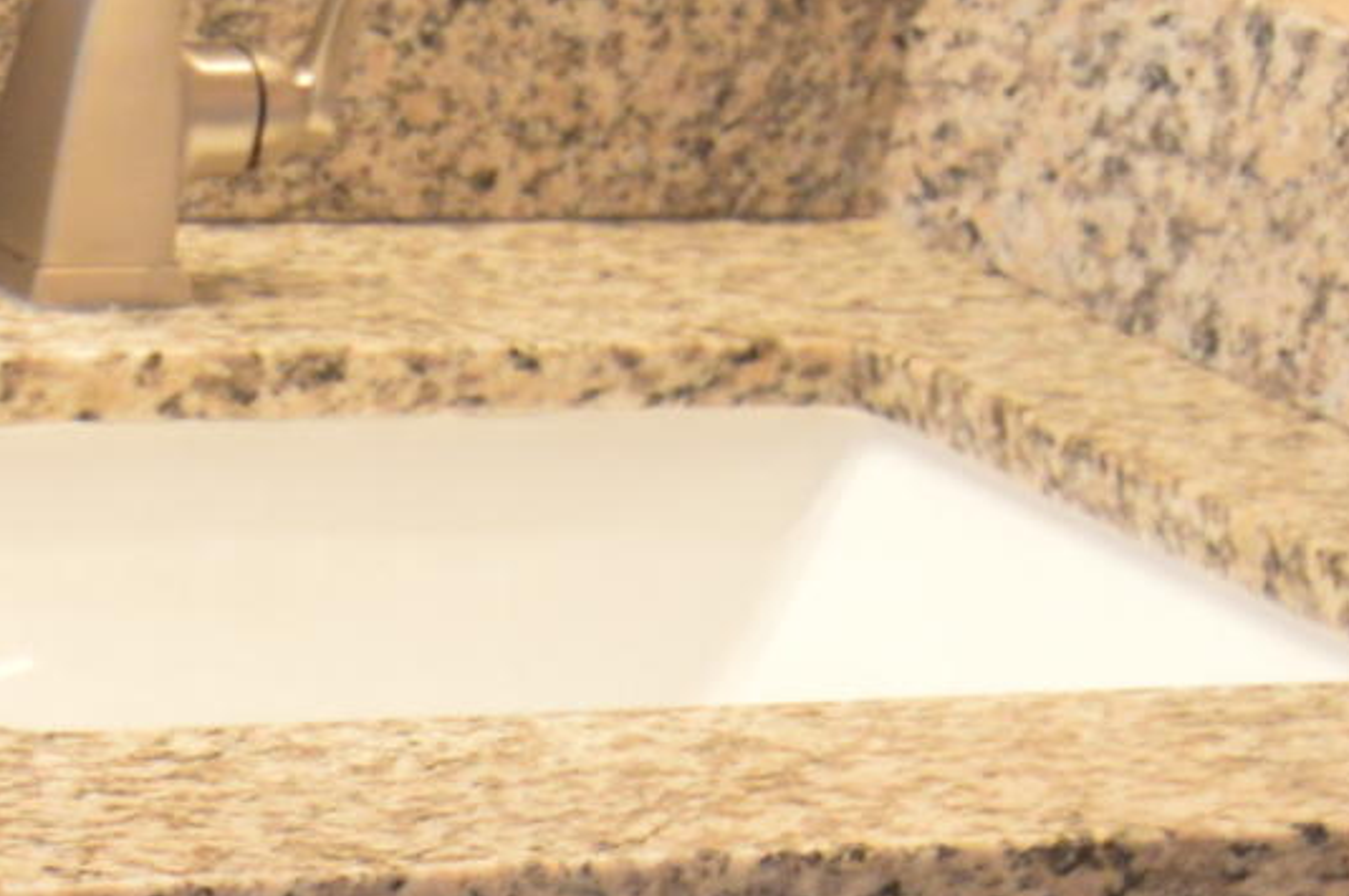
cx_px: -826
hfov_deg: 10.2
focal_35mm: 194
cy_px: 2047
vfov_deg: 6.7
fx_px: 7256
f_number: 3.8
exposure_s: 1/25
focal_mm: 23
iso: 800
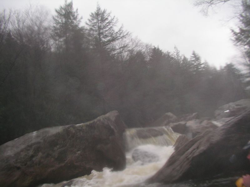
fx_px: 267
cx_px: 125
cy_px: 94
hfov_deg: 50.2
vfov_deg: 38.6
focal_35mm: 37
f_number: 2.8
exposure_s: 1/60
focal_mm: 5.7
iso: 100
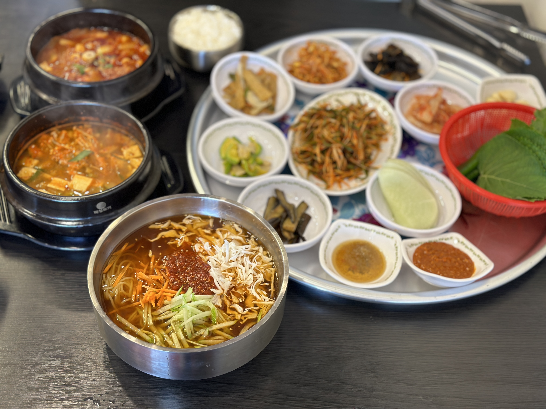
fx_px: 757
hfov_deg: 39.7
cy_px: 204
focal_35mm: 48
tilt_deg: -47.9
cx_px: 273
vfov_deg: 30.3
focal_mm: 6.86
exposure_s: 1/60
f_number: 1.78
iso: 100
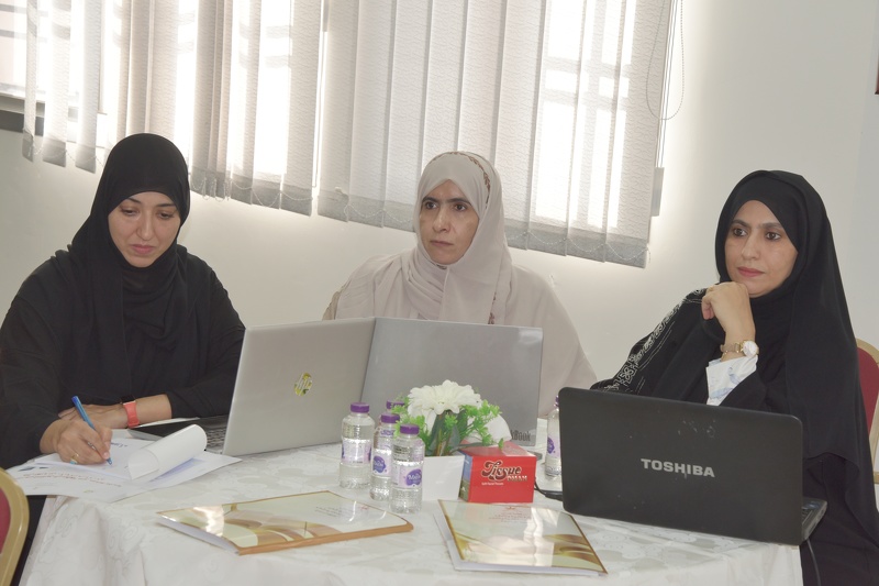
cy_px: 293
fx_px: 2734
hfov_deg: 18.3
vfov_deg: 12.2
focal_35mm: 112
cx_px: 440
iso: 1000
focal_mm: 112
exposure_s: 1/60
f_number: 11
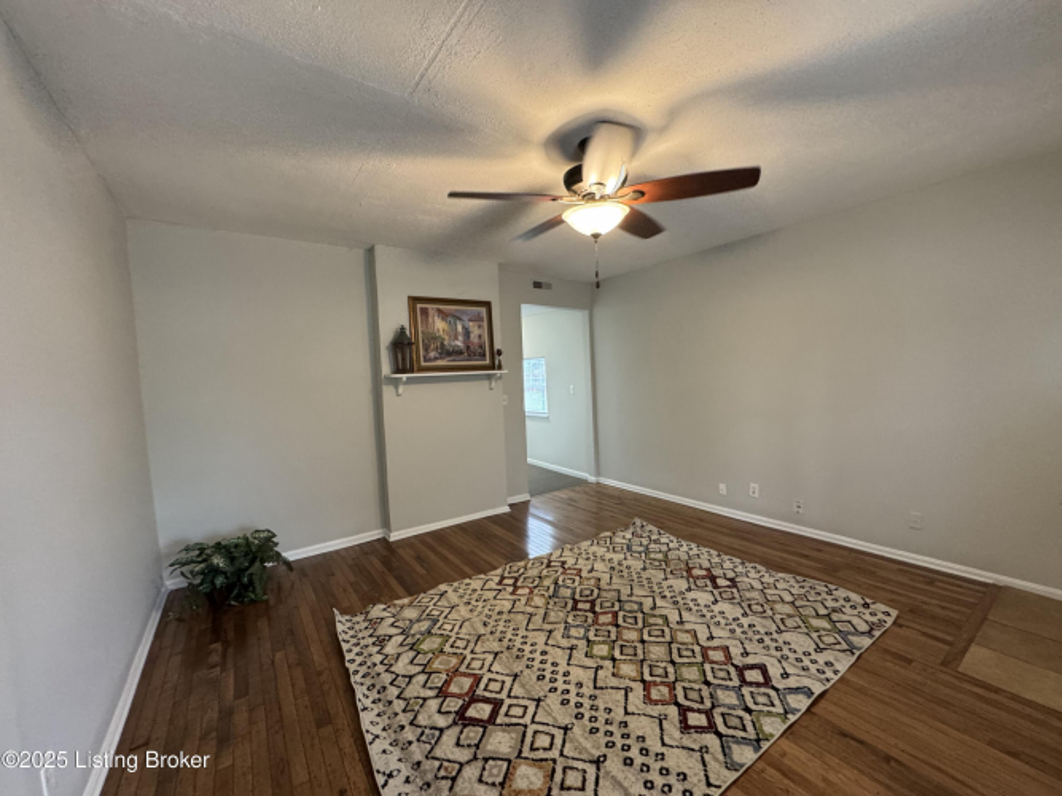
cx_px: 531
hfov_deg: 102.1
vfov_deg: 85.7
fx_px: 429
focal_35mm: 14
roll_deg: +0.8
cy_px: 398
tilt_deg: -3.0
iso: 400
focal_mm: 2.22
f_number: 2.2
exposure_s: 1/60
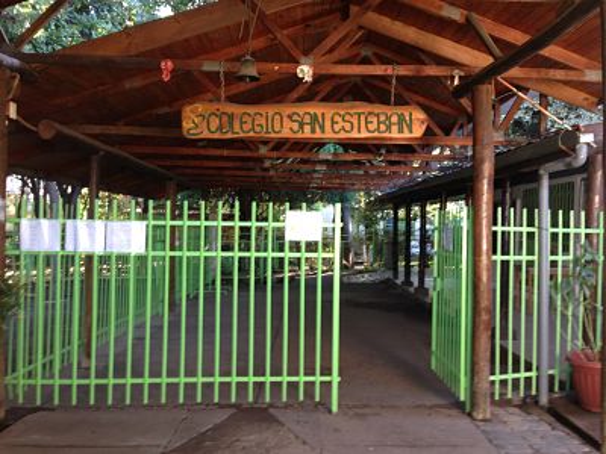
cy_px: 227
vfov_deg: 42.9
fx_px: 578
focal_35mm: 33
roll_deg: -2.6
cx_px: 303
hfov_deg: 55.4
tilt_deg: -0.4
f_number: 2.4
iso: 50
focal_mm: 4.12
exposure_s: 1/24
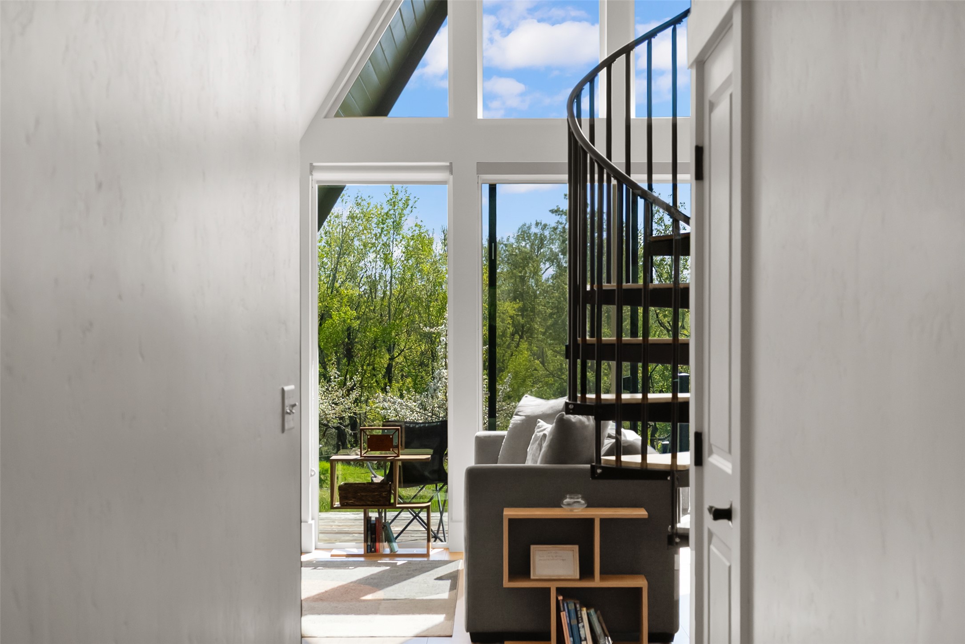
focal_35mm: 51
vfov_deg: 26.5
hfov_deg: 38.9
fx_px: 1367
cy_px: 322
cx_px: 482
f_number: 5.6
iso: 1600
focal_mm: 34.5
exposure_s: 1/320
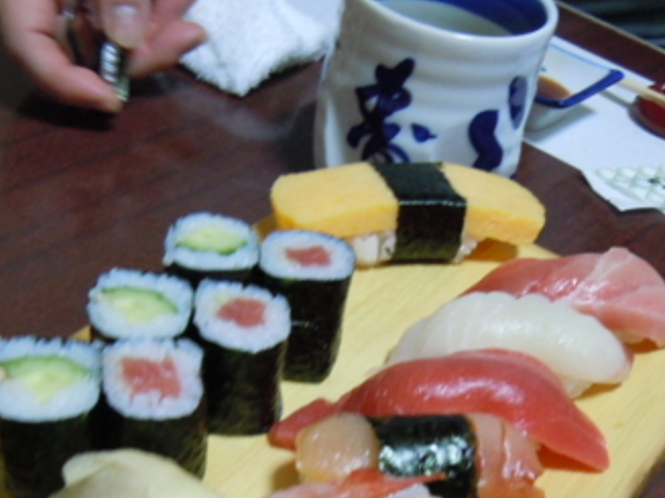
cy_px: 429
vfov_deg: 25.9
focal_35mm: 55
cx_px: 348
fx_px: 1056
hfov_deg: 34.9
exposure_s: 1/15
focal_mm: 5.4
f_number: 3.5
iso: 400
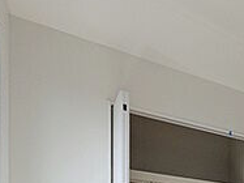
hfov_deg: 35.6
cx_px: 271
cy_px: 264
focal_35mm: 45
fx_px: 317
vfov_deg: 25.4
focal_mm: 1.83
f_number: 2.2
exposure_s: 1/1046
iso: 43
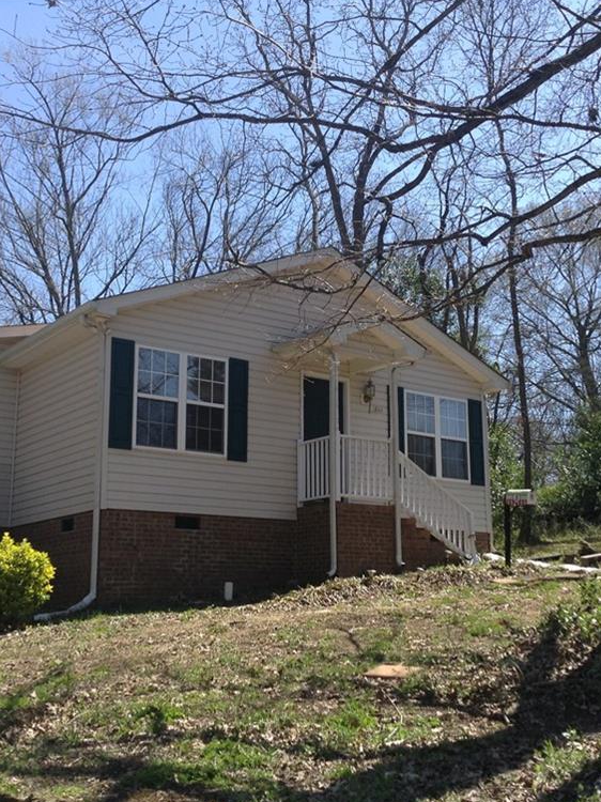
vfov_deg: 42.1
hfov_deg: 32.2
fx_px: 1042
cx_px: 307
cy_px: 403
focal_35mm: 45
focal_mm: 3.3
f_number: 2.4
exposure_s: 1/616
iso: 25
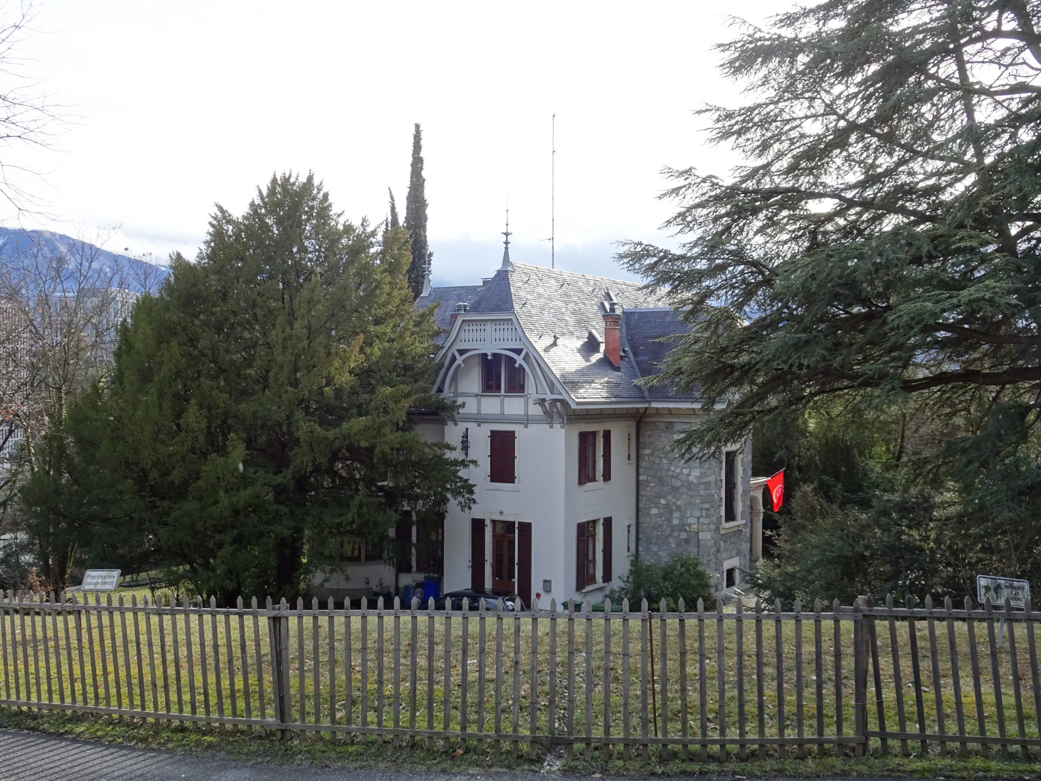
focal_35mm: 37
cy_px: 390
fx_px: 1113
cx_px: 520
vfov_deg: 38.7
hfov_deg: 50.1
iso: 80
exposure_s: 1/160
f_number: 4
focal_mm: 6.37
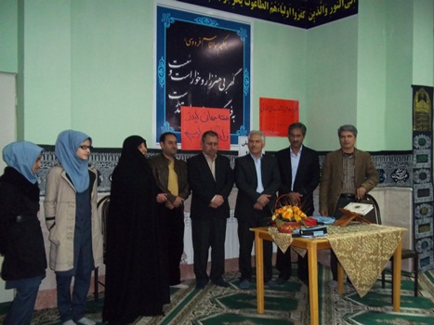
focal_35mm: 36
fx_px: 451
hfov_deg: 51.4
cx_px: 217
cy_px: 162
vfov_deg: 39.6
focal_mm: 6.5
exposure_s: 1/30
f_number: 3.1
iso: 400
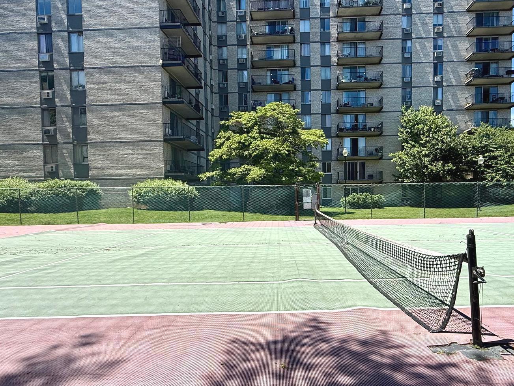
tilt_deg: -1.7
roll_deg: +1.0
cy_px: 215
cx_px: 290
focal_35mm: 22
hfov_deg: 76.0
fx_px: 327
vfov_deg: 60.9
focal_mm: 2.22
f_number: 2.2
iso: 50
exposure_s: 1/2092
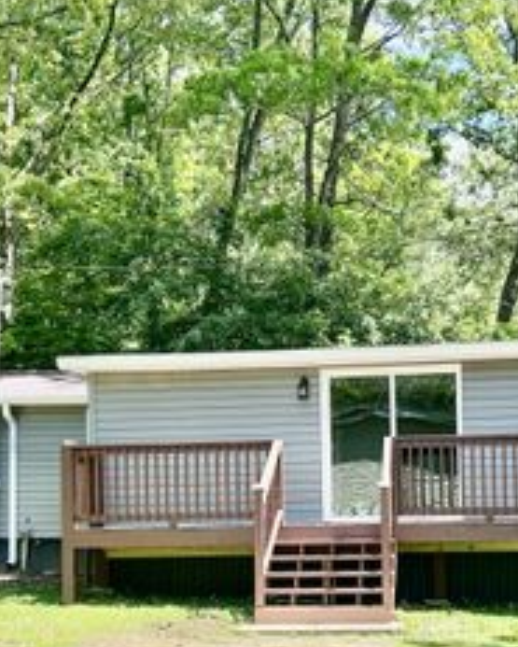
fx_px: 1053
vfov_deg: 33.6
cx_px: 333
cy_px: 472
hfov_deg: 27.5
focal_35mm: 55
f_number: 1.5
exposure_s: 1/957
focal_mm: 5.7
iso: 50
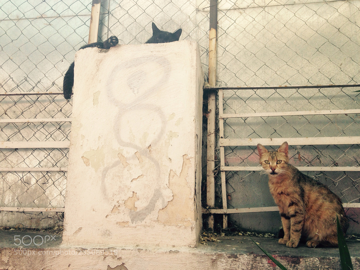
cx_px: 180
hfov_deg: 55.4
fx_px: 343
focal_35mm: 33
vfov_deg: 42.9
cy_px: 135
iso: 50
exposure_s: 1/339
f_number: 2.4
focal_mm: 4.12
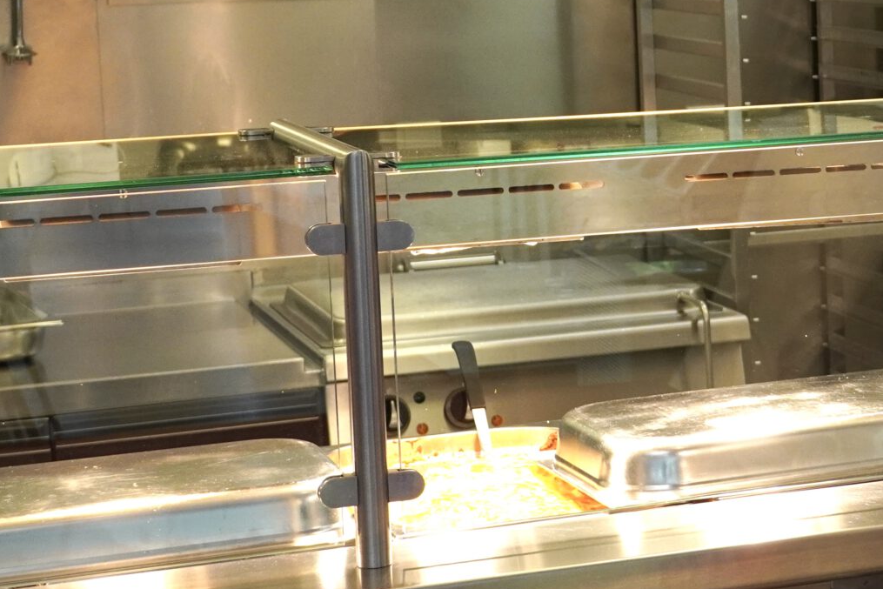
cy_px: 147
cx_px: 1057
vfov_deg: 11.7
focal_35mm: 117
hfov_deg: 16.7
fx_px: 2876
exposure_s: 1/160
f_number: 4.5
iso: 800
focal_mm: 31
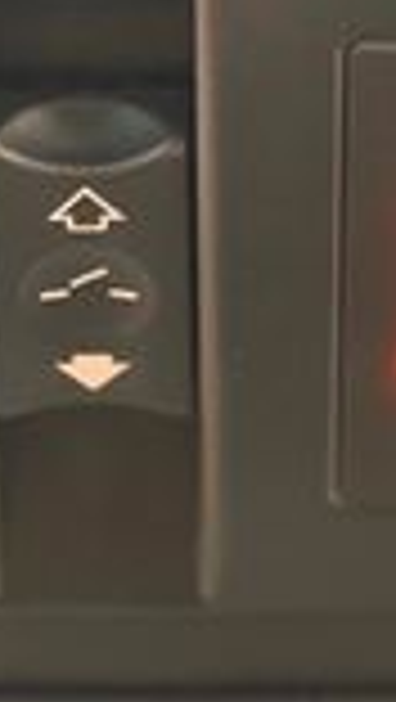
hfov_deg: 5.7
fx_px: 4005
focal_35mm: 215
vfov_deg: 10.0
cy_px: 522
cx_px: 112
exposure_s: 1/24
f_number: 1.78
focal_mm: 6.76
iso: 640
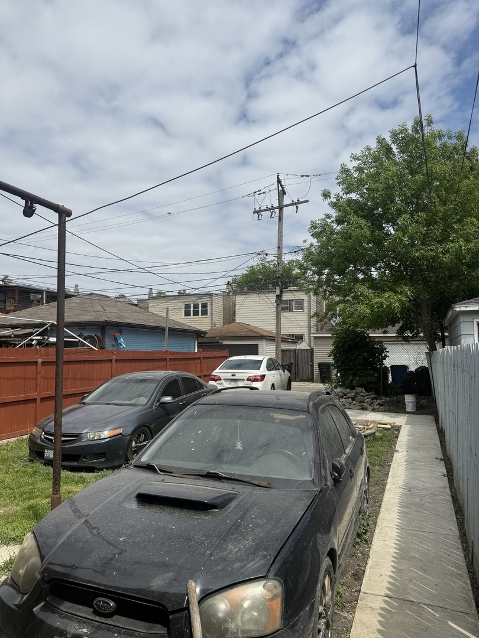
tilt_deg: +5.3
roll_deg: +0.6
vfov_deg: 71.6
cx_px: 240
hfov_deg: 56.8
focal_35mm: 24
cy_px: 319
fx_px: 443
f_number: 1.78
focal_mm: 6.76
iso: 80
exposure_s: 1/8130
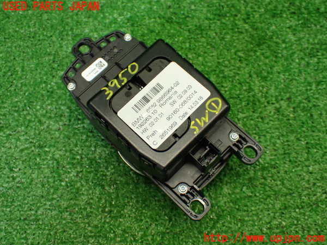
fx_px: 416
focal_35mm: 44
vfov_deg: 32.9
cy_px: 122
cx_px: 164
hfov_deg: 42.9
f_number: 2.9
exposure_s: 1/125
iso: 800
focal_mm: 7.84
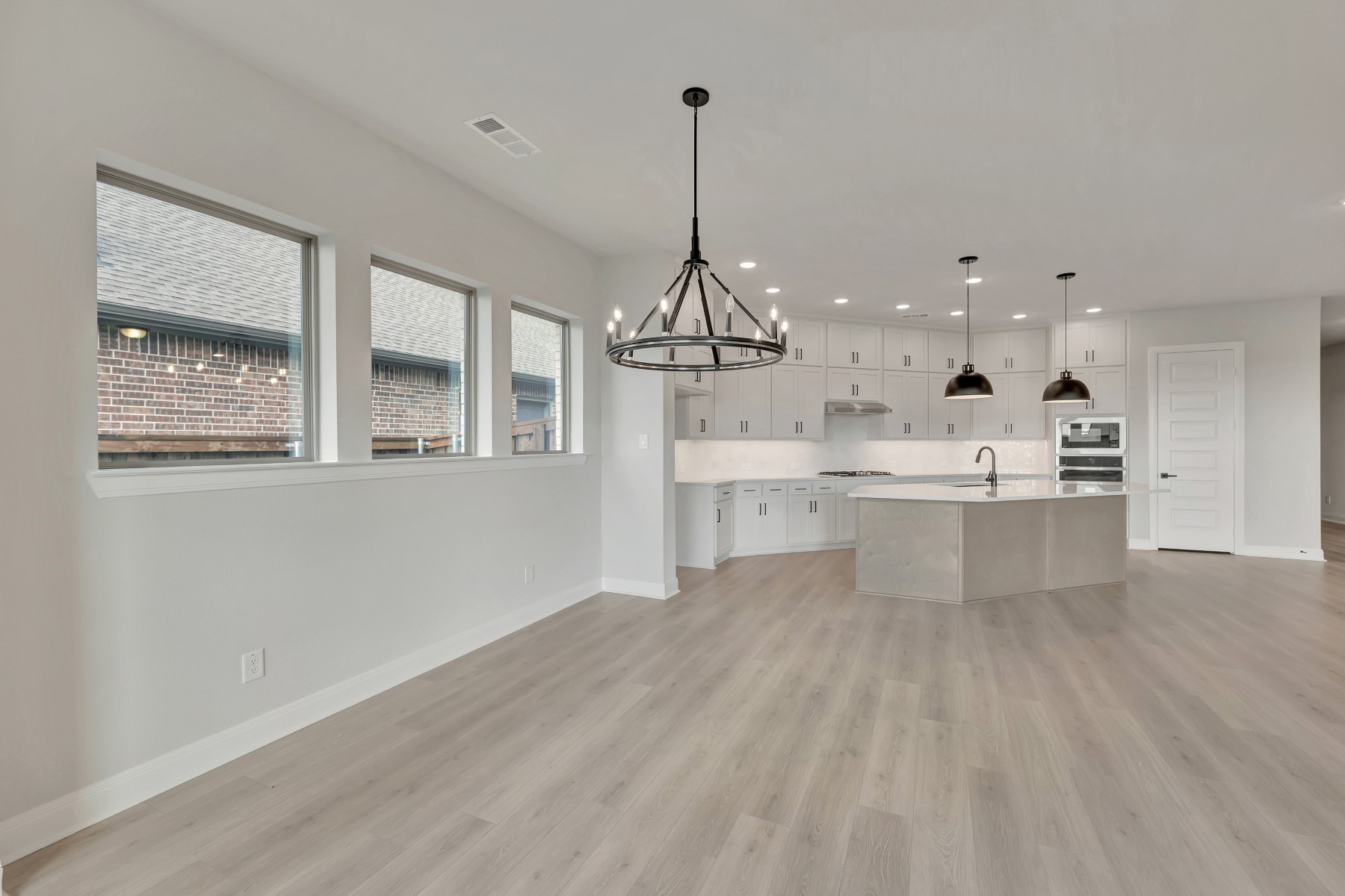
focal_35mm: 15
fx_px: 560
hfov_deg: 100.4
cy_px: 448
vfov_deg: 77.3
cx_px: 672
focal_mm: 15
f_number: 9
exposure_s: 1/6
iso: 100
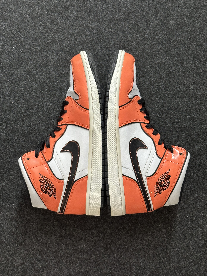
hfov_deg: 30.3
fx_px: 383
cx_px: 104
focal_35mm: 48
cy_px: 138
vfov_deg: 39.7
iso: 250
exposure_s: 1/43
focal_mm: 6.86
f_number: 1.78
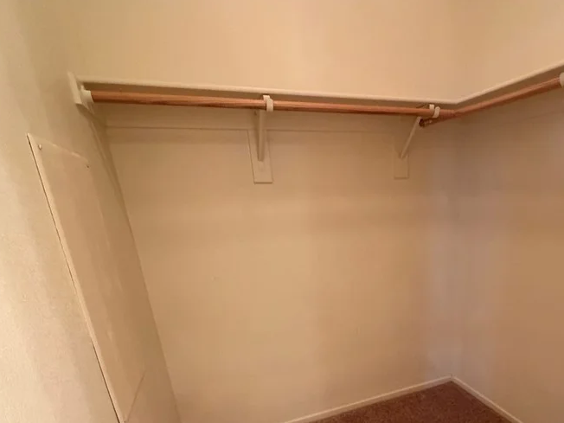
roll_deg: +2.4
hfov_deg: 74.7
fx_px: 358
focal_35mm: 22
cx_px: 361
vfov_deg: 58.0
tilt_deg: -19.9
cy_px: 317
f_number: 2.2
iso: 640
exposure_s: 1/60
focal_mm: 2.22
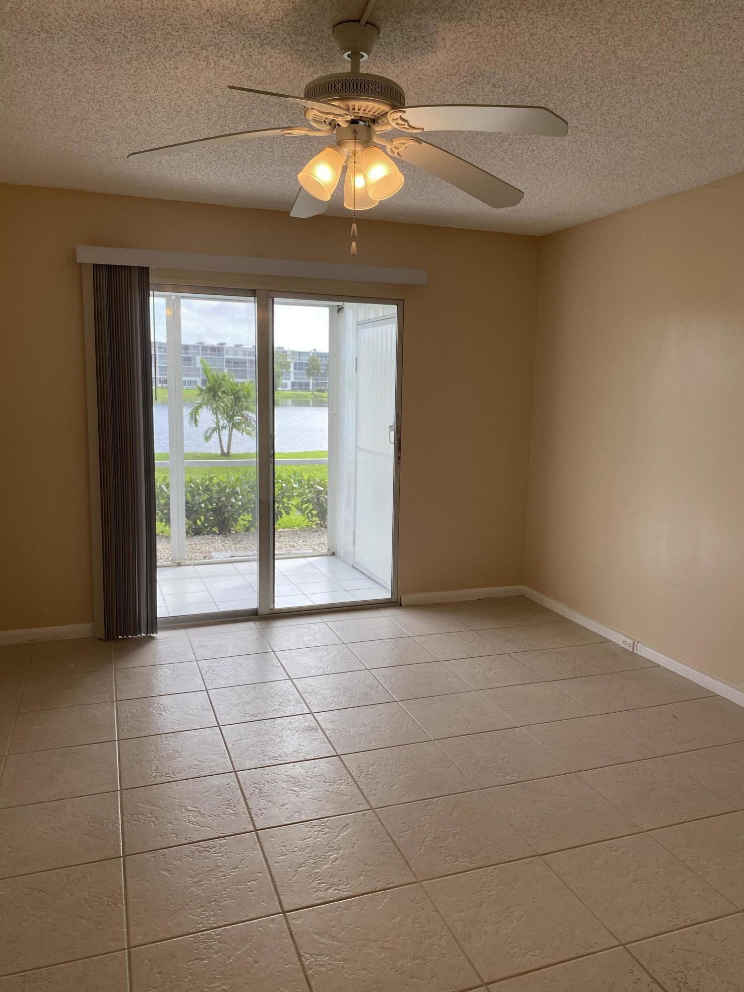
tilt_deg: -8.3
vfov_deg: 67.3
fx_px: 745
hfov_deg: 53.1
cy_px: 496
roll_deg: -0.5
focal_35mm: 26
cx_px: 372
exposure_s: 1/260
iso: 32
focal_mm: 4.25
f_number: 1.8
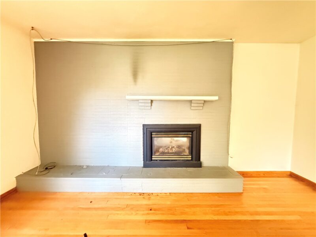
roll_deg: -0.3
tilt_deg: -2.7
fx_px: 128
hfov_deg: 102.1
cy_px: 118
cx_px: 158
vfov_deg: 85.7
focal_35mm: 14
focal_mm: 2.22
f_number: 2.2
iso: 2000
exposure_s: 1/30
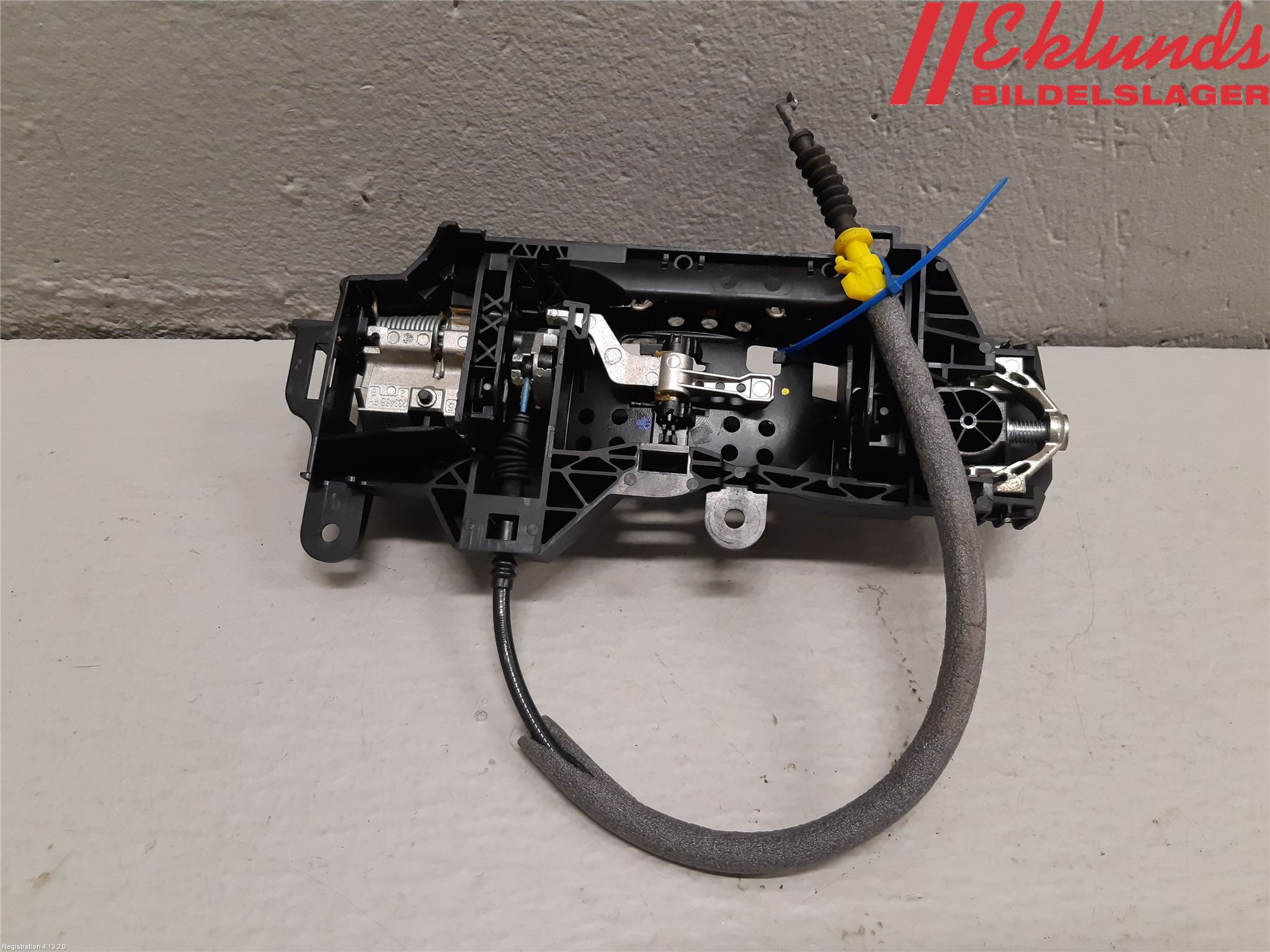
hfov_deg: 67.3
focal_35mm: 26
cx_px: 635
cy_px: 476
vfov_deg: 53.1
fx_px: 954
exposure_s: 1/50
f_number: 1.7
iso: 160
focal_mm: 3.93
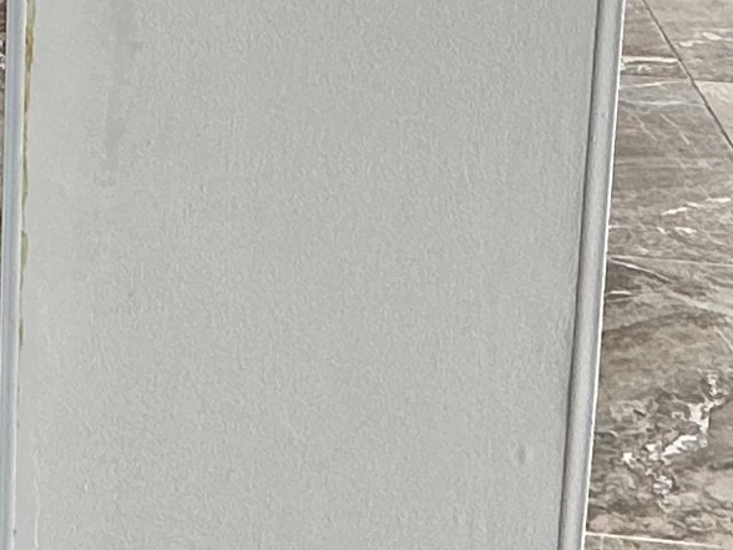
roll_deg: -0.7
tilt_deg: -9.8
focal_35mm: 96
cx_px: -120
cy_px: -437
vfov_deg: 13.8
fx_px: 2033
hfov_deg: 19.4
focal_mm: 2.22
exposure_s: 1/157
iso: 40
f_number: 2.2
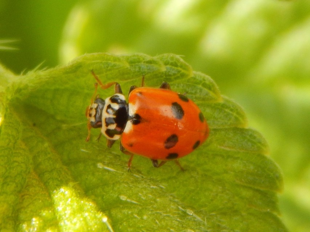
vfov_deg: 8.2
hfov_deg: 10.9
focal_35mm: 182
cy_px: 116
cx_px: 155
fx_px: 1630
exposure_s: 1/250
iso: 220
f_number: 5.3
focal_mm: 32.8
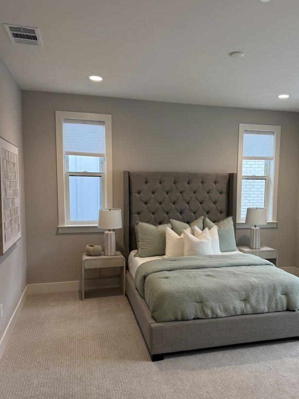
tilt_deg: -4.3
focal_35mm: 30
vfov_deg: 59.8
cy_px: 223
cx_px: 187
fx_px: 346
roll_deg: -1.7
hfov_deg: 46.4
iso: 125
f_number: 1.78
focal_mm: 6.76
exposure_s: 1/120
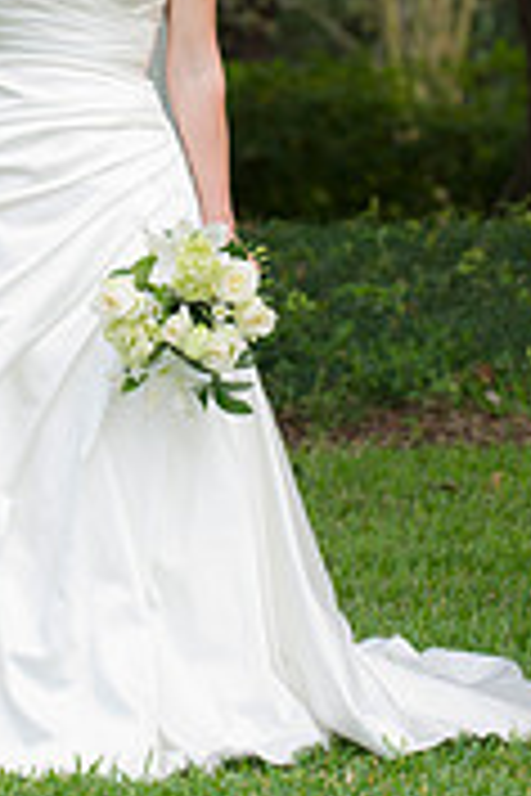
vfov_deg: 7.4
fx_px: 6172
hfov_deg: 4.9
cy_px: 72
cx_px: 119
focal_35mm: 279
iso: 400
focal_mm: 110
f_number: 3.5
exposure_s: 1/125
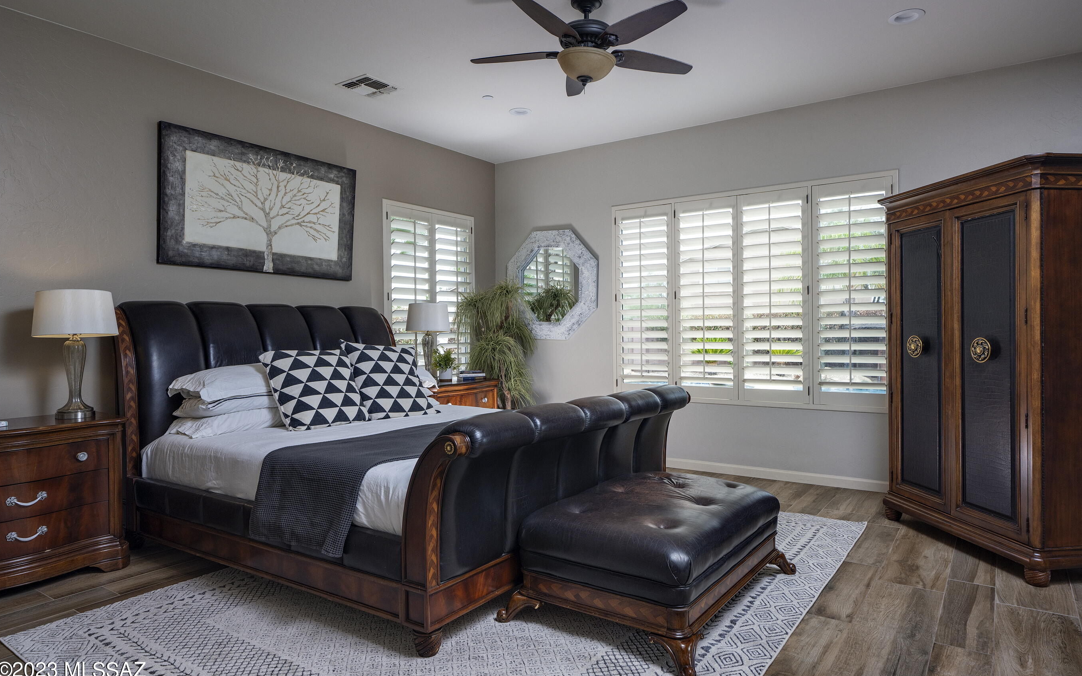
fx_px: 619
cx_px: 552
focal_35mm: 21
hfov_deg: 82.3
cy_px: 332
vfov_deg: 57.3
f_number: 7.1
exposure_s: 1/60
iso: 200
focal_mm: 20
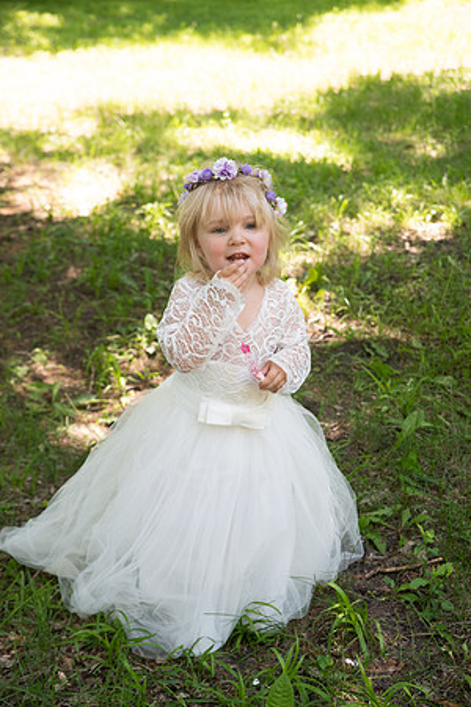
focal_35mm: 58
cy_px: 354
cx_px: 236
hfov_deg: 23.4
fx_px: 1138
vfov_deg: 34.5
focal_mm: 58
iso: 250
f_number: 5
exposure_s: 1/125
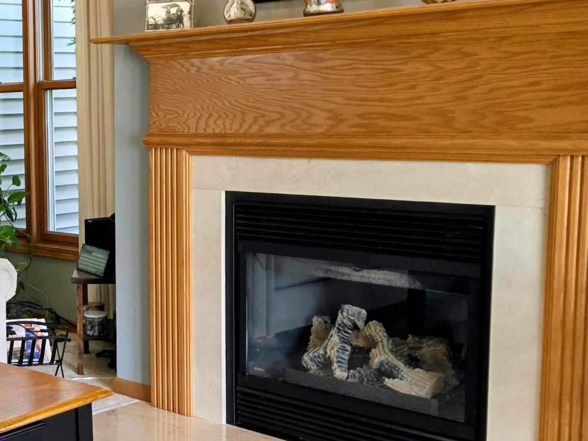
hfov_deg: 29.9
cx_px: -55
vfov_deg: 25.2
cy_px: 223
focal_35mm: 58
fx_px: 985
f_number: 1.7
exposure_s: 1/120
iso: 160
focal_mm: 6.3
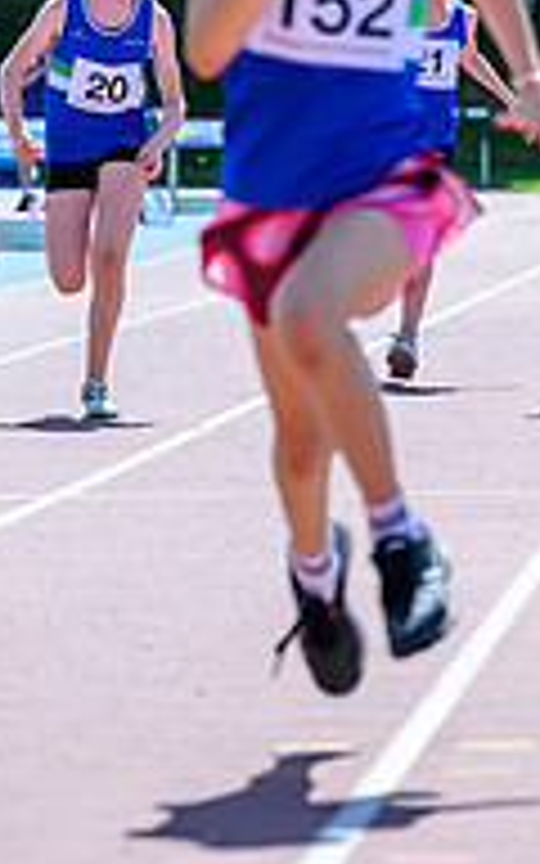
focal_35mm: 401
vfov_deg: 5.2
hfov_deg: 3.2
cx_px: 1278
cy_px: 200
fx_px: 9442
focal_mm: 130
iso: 500
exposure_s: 1/2000
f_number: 4.5
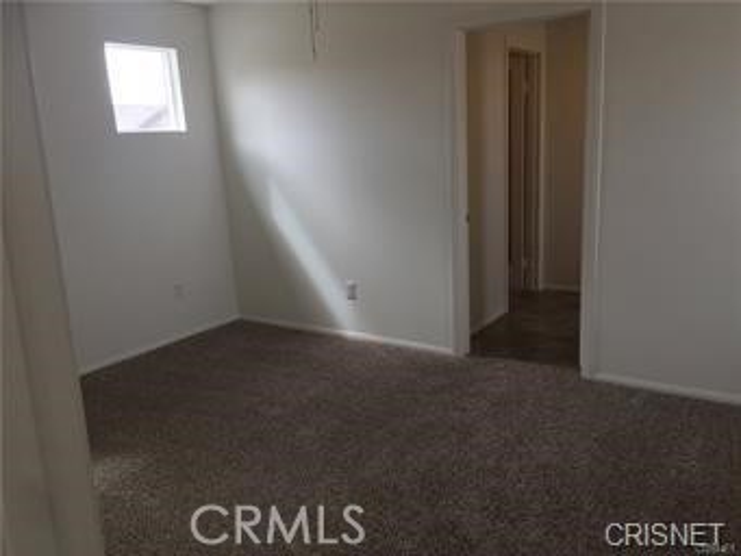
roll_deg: +1.7
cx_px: 370
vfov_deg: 48.3
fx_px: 621
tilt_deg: -11.0
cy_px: 278
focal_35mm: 29
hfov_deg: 61.6
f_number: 2.2
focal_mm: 4.15
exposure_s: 1/100
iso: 40
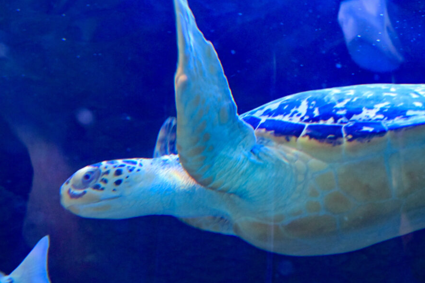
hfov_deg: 29.2
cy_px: 149
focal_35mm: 69
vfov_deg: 19.7
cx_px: 204
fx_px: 815
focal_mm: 40
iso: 6400
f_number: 4.5
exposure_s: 1/50
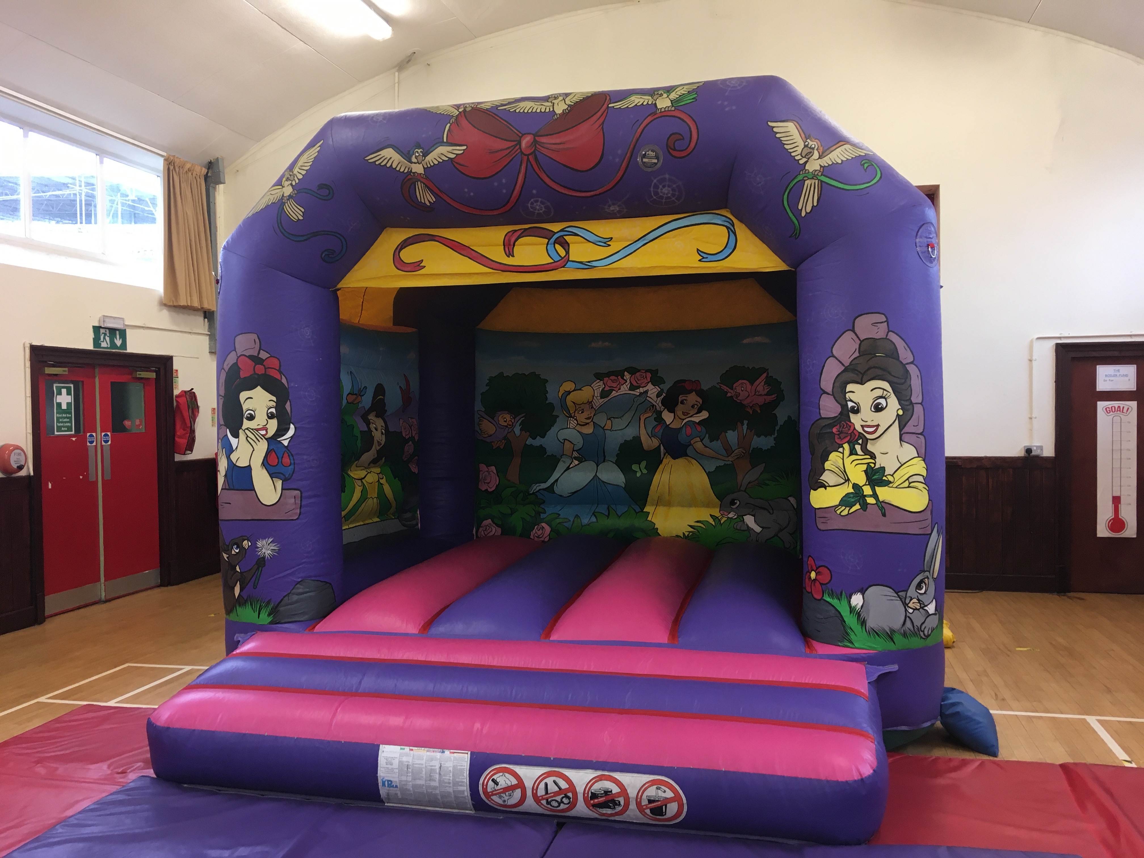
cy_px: 429
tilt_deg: -1.4
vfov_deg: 48.2
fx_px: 958
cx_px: 572
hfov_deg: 61.7
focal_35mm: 29
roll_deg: +0.6
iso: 80
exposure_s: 1/33
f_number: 2.2
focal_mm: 4.15
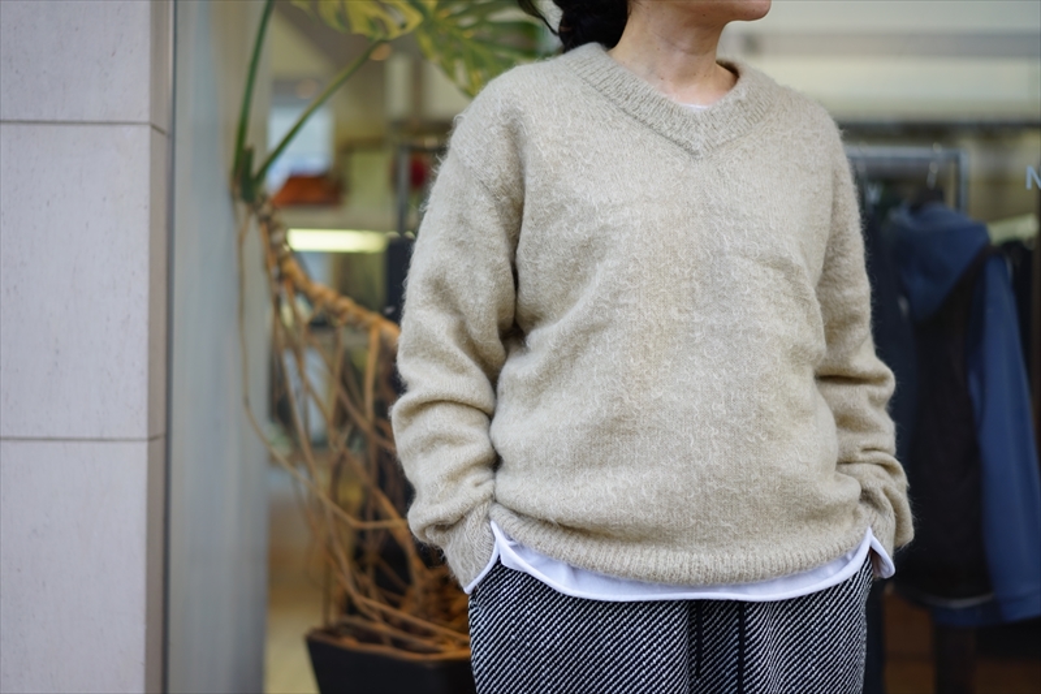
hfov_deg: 36.3
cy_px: 347
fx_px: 1590
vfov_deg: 24.6
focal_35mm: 55
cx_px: 520
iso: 100
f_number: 1.8
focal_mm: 55
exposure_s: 1/160
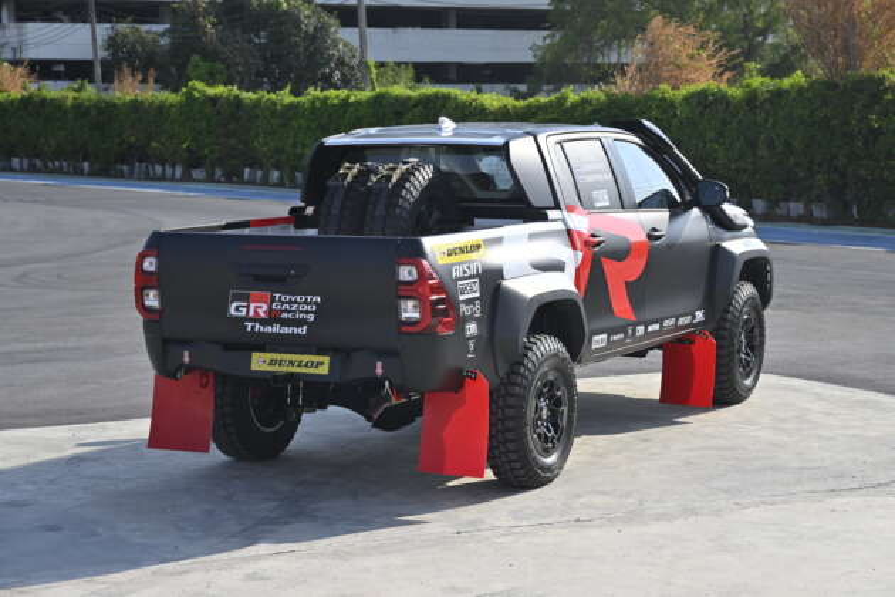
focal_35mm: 82
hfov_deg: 24.8
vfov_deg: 16.7
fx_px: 2038
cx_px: 448
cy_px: 298
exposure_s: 1/640
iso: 200
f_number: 8
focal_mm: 82
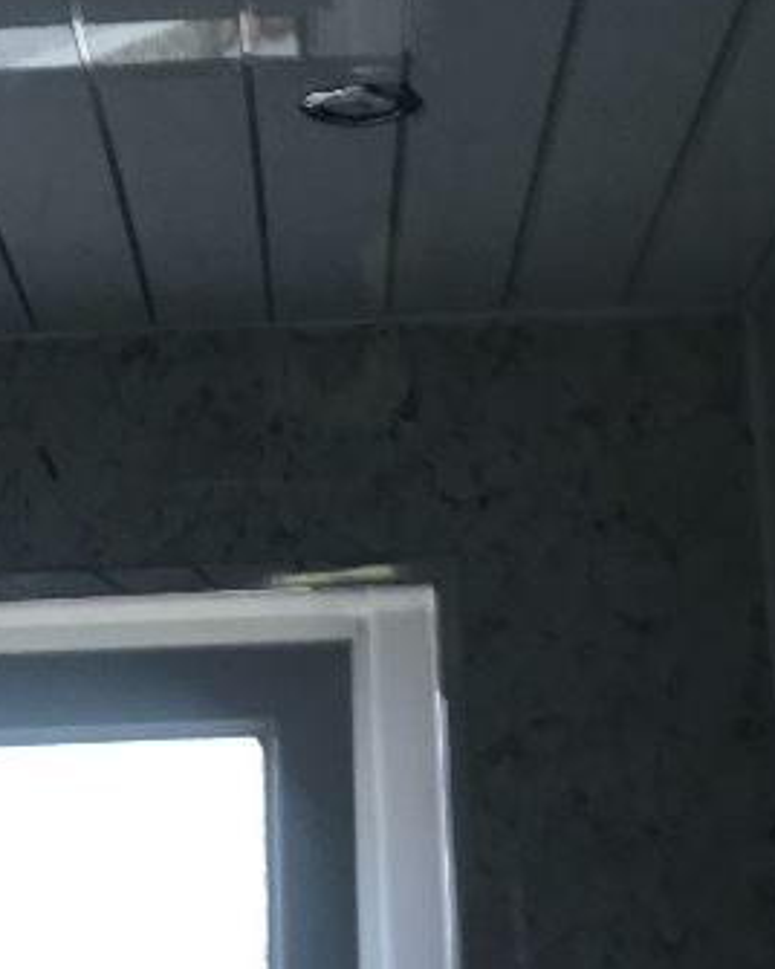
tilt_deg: +16.9
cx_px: 359
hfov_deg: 15.7
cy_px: 445
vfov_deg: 19.6
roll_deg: +2.2
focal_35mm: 98
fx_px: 2810
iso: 32
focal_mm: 3.99
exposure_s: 1/50
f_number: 1.8
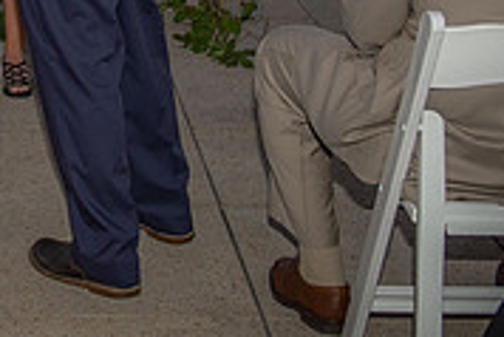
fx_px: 1457
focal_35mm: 104
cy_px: -68
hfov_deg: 18.7
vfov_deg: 12.9
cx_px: -85
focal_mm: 32
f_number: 4
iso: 800
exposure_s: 1/160
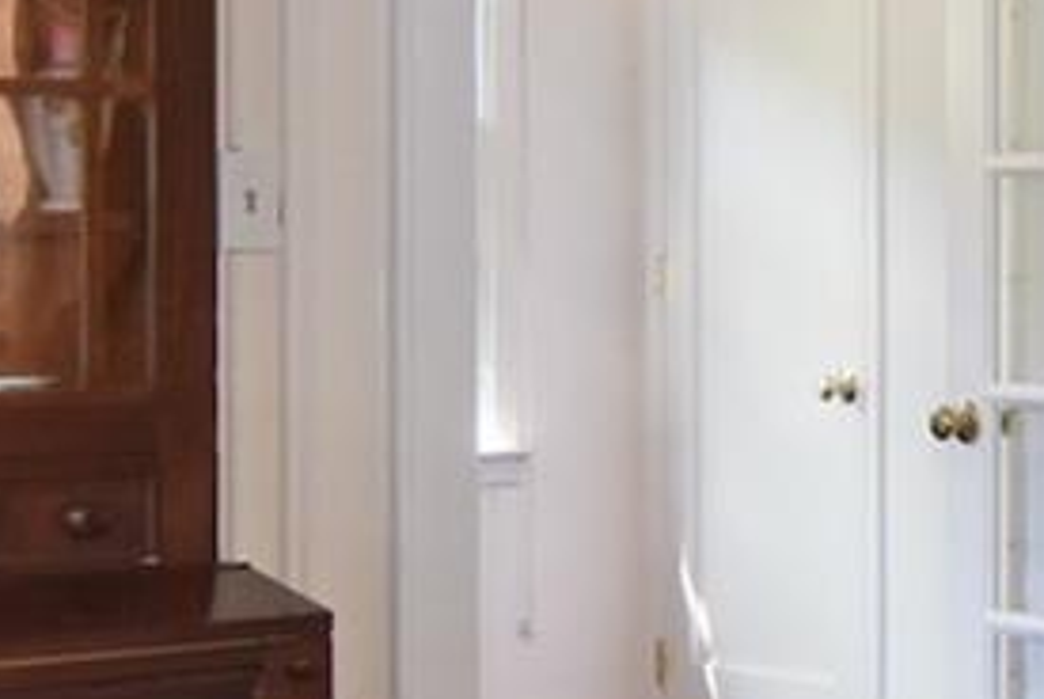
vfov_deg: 11.2
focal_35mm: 123
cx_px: 1610
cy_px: 249
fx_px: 3563
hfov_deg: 15.3
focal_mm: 11
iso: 640
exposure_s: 1/50
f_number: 8
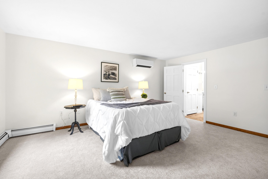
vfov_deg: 75.3
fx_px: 116
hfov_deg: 98.3
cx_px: 125
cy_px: 87
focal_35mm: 16
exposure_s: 1.3
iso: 250
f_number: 7.1
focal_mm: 14.5
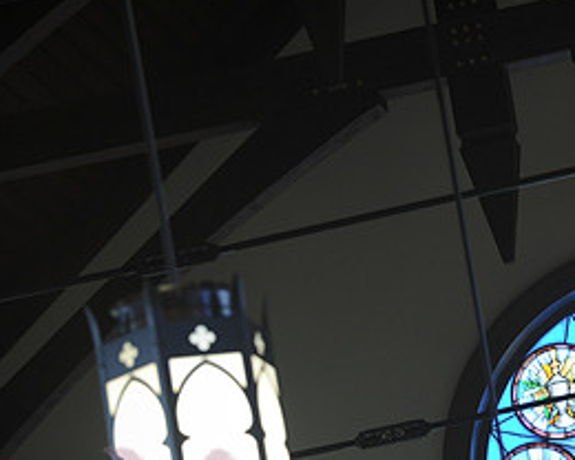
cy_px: 380
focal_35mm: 419
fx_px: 7130
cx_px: 586
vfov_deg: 3.7
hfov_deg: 4.6
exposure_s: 1/125
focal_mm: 200
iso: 640
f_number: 5.6
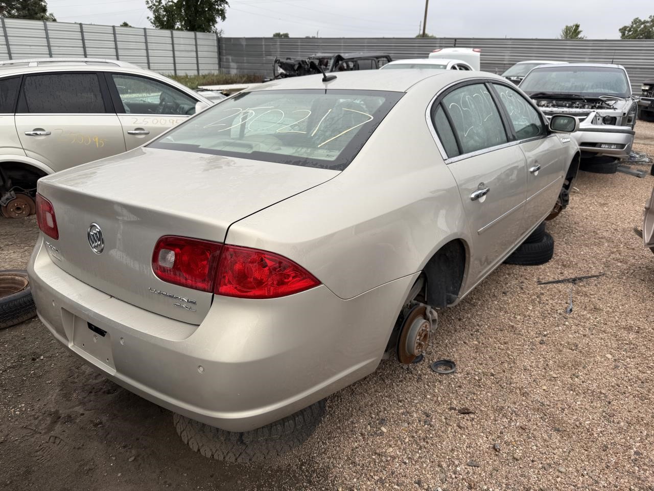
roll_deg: -1.6
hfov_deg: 71.6
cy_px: 246
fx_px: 453
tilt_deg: -19.8
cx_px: 327
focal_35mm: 24
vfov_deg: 56.8
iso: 80
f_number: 1.78
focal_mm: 6.76
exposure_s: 1/722
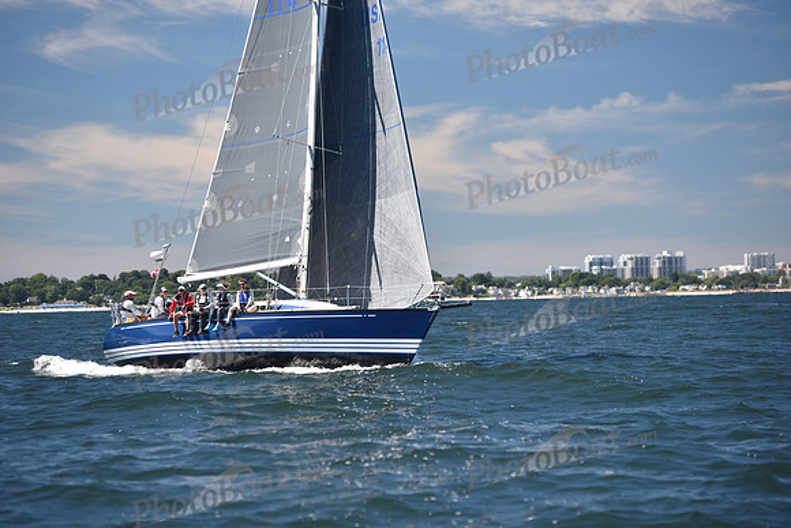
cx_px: 396
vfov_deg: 9.8
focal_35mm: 140
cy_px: 264
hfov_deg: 14.7
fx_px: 3077
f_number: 3.2
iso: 200
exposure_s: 1/800
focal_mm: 140
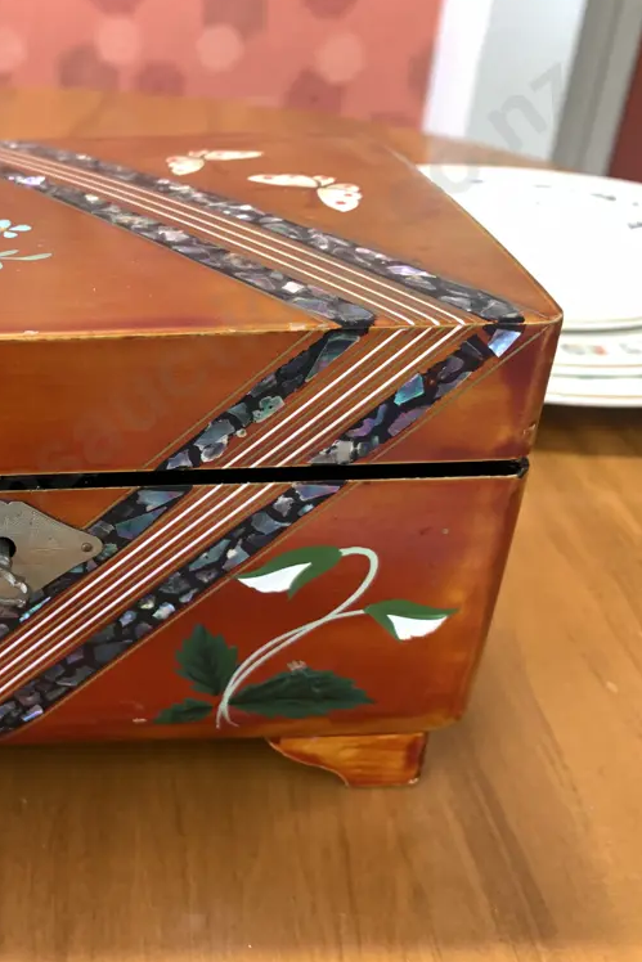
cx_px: 45
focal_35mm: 37
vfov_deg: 51.9
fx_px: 989
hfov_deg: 33.7
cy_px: 475
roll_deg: +1.7
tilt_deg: -32.1
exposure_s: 1/50
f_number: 1.8
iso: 125
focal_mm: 4.25
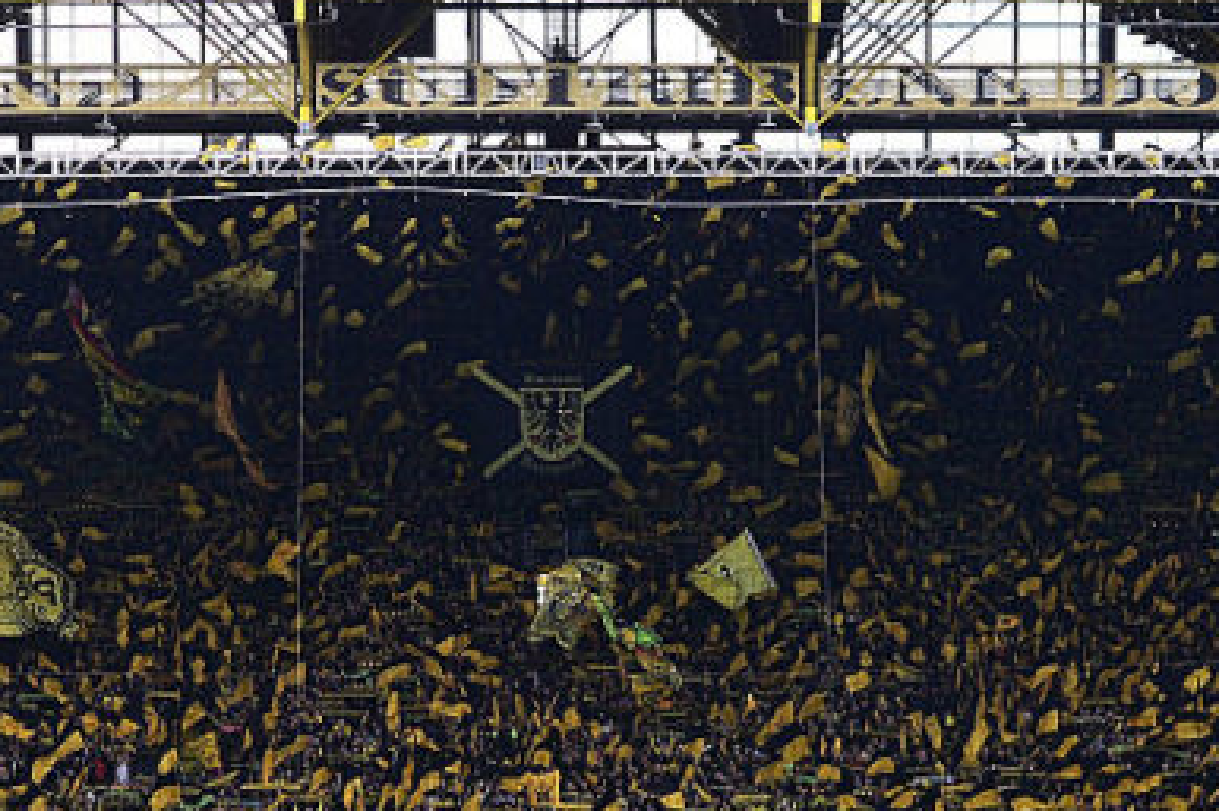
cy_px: 932
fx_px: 5551
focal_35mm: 164
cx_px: 559
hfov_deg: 12.5
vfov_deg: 8.3
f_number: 5
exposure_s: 1/500
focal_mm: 70
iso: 800
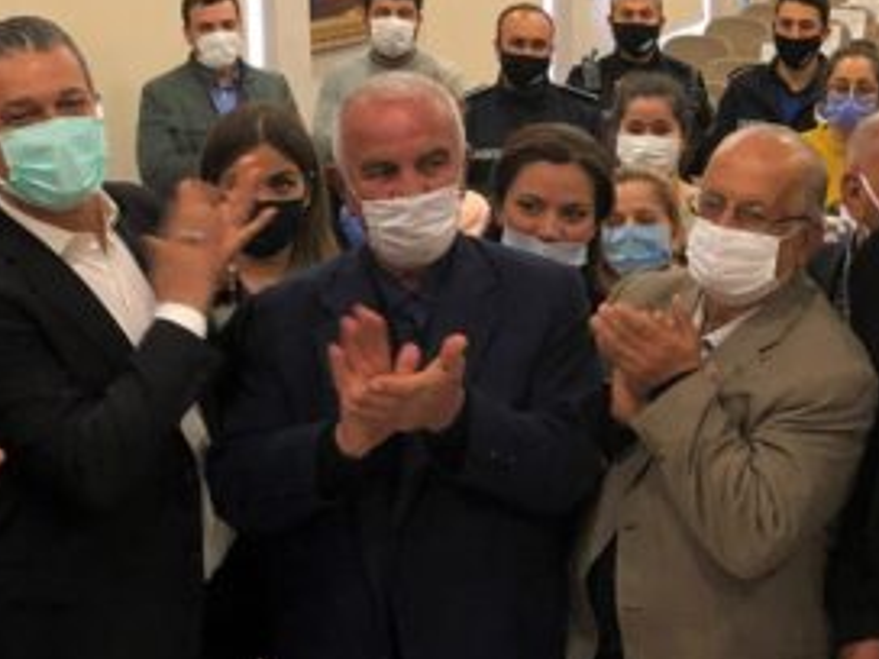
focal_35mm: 79
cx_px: 569
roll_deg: +1.6
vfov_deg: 18.6
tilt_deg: -14.4
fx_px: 2006
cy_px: 268
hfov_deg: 24.6
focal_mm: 3.99
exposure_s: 1/15
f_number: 1.8
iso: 80
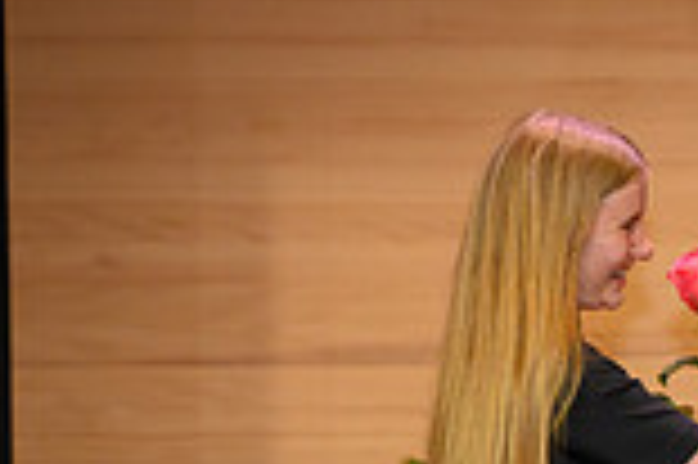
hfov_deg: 4.5
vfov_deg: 3.0
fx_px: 8832
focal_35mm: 456
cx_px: 1082
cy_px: 680
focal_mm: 105
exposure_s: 1/200
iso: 2000
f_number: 5
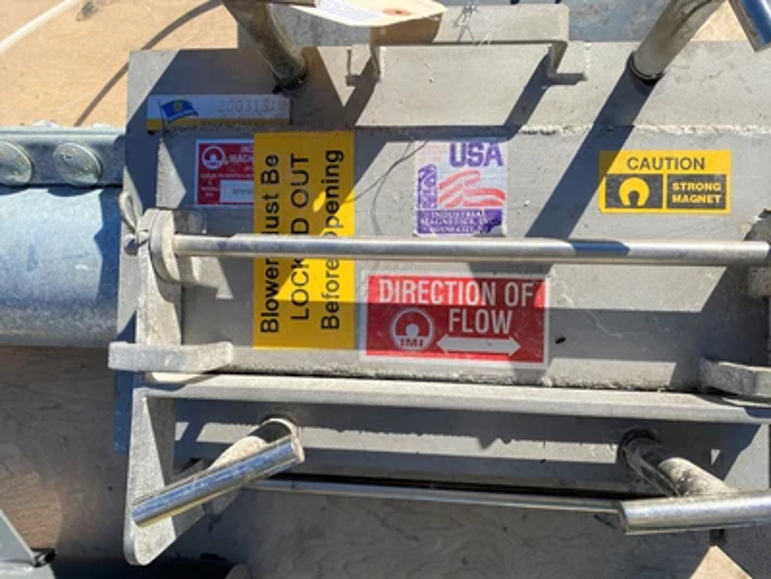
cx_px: 386
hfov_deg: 67.3
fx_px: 579
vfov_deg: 53.1
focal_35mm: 26
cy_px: 290
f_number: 1.8
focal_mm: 4.25
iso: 32
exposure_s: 1/2315
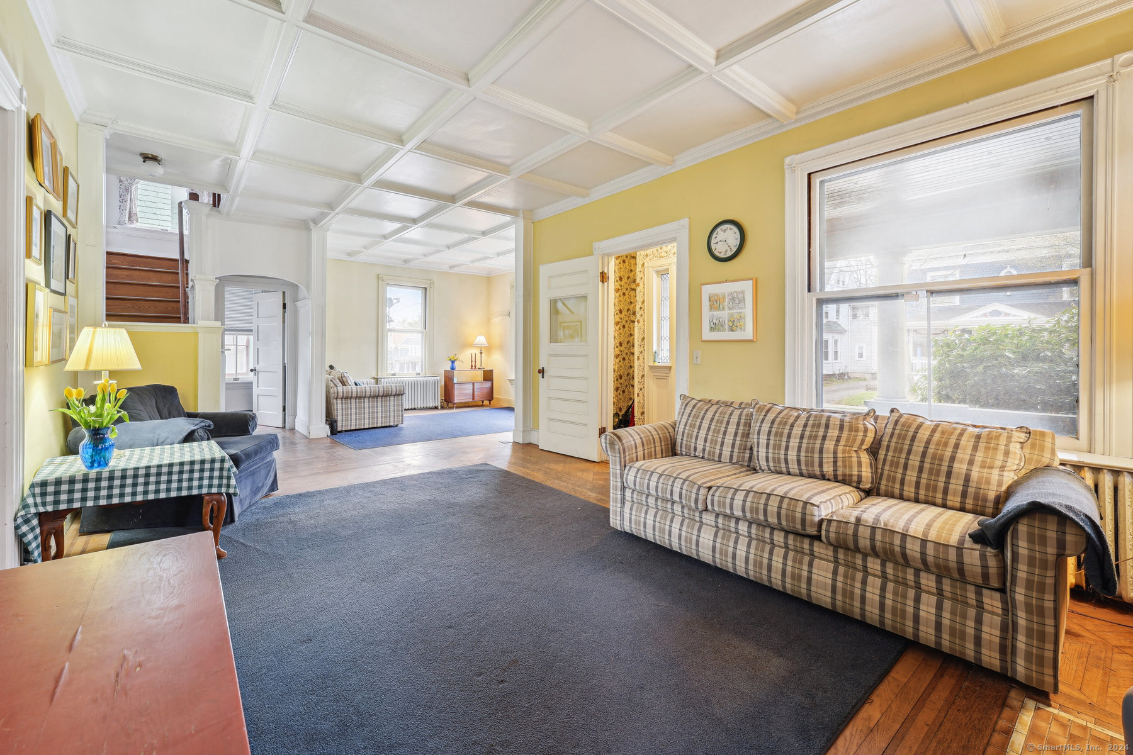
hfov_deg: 104.3
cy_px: 378
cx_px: 566
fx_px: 441
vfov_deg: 81.2
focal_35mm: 14
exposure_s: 1.3
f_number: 9
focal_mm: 14
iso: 100
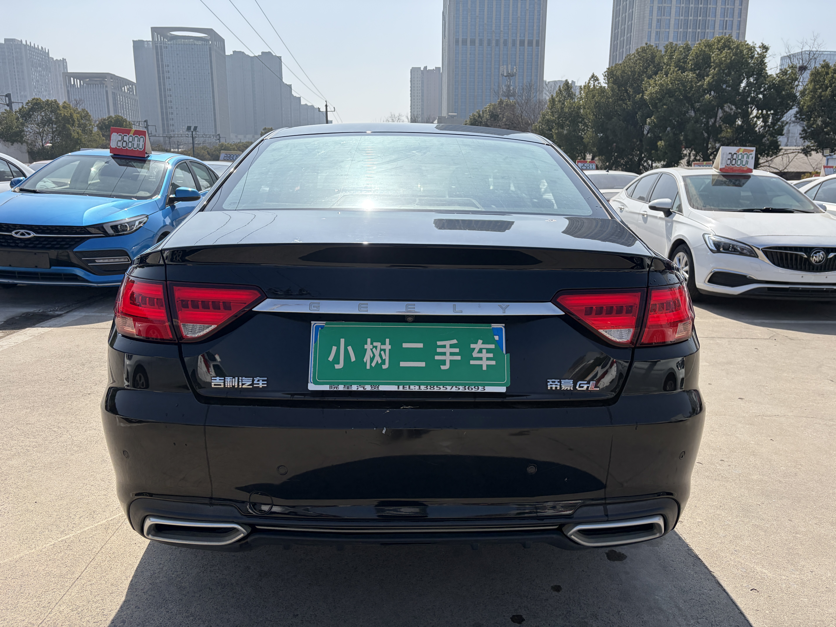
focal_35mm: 26
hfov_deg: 67.3
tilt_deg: -12.9
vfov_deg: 53.1
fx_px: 628
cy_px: 314
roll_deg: -0.4
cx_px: 418
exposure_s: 1/4950
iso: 64
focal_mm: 5.96
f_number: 1.6
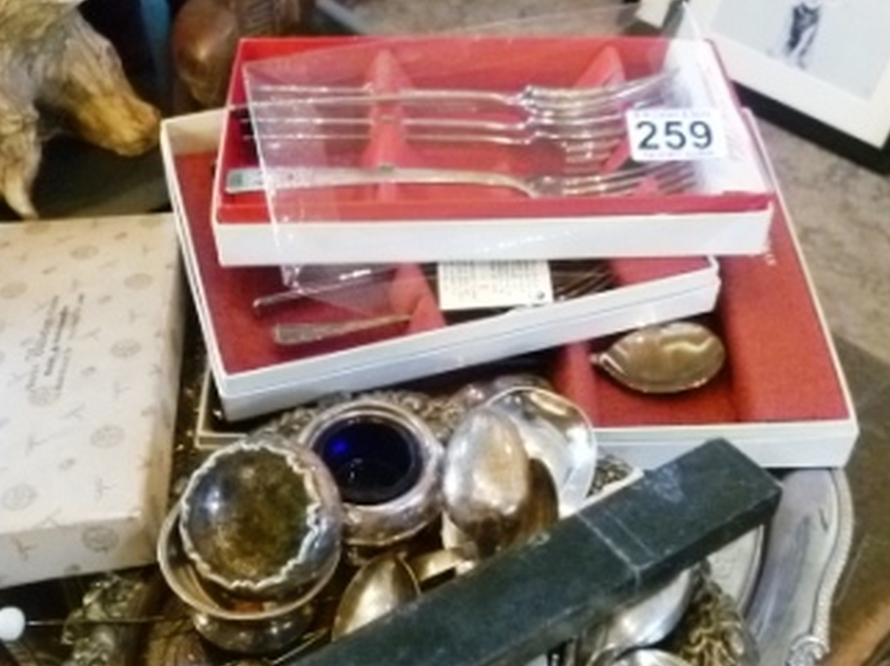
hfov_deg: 47.9
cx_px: 451
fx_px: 1002
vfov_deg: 36.5
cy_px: 428
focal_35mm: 39
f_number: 2.8
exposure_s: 1/20
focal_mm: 5
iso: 800
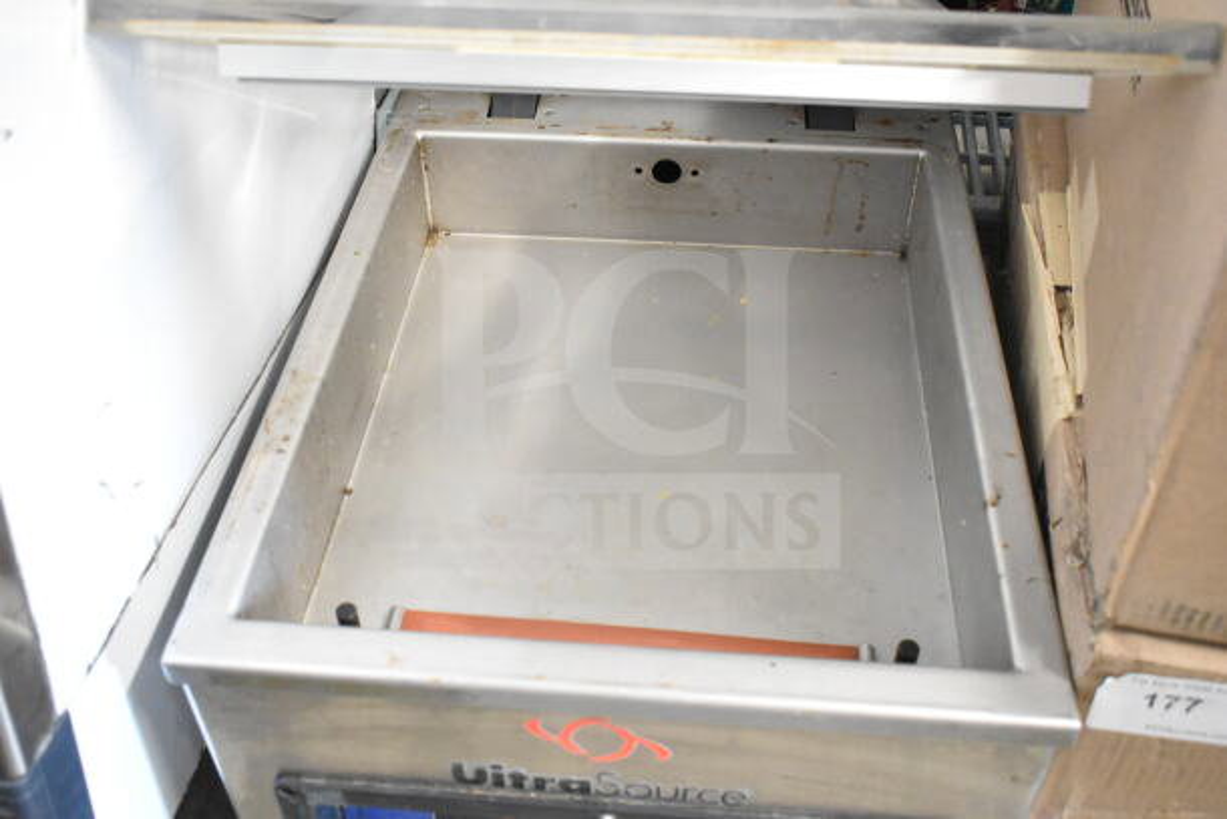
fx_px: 1227
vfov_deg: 36.9
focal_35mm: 36
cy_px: 410
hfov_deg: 53.1
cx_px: 614
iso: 8000
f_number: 4
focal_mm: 24
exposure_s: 1/40
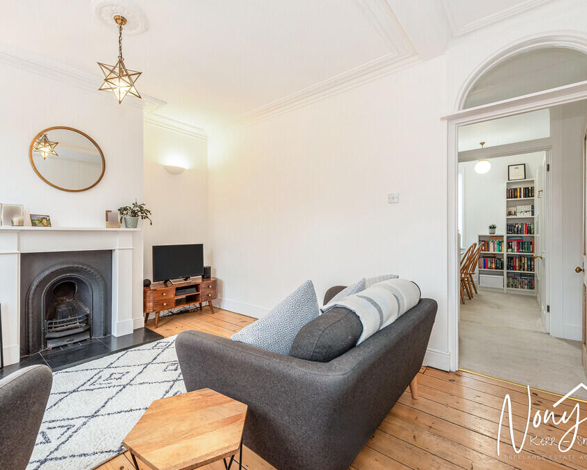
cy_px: 233
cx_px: 262
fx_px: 278
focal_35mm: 16
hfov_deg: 92.8
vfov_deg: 80.4
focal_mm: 14
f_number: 7.1
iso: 320
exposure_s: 1/15
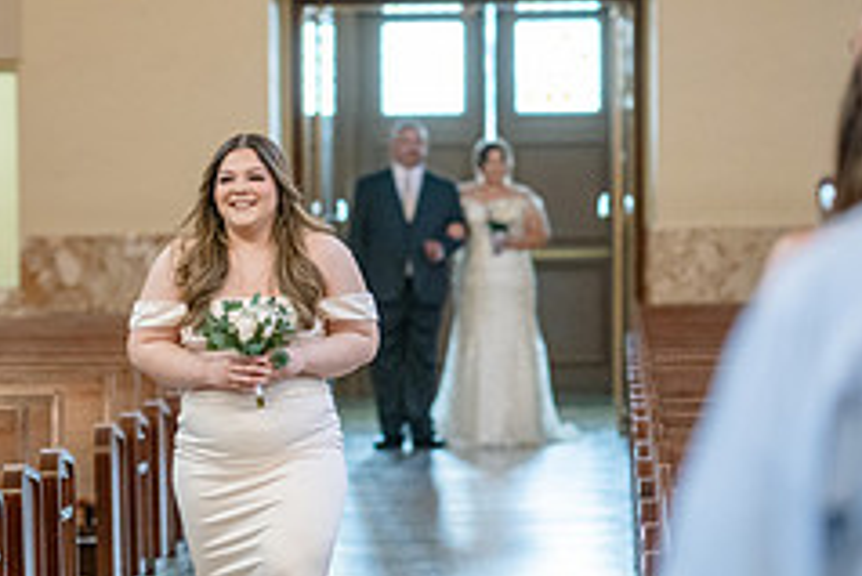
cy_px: 494
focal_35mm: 207
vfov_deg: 6.6
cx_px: 120
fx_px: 4959
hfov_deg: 9.9
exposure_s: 1/125
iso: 2000
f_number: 2
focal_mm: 85
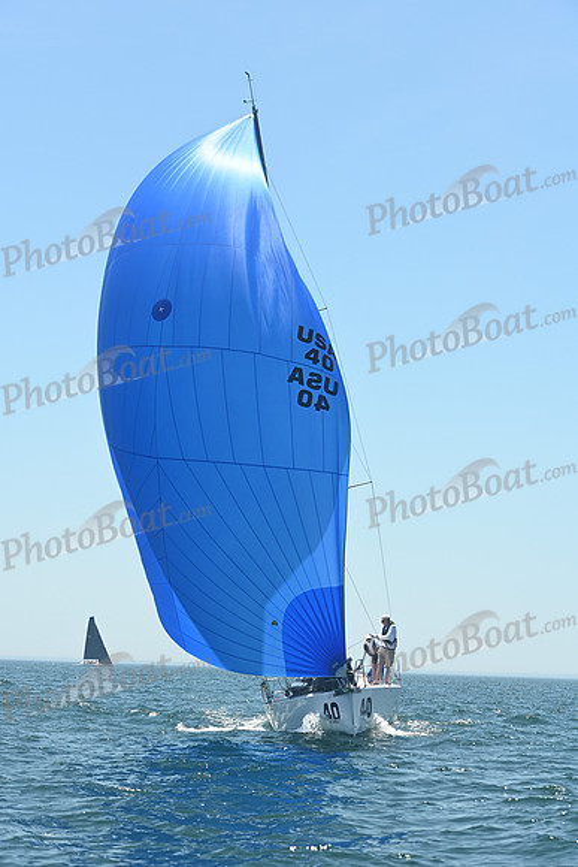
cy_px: 434
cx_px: 289
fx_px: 2166
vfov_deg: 22.6
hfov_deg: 15.2
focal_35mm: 90
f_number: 7.1
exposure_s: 1/1000
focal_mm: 90
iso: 320
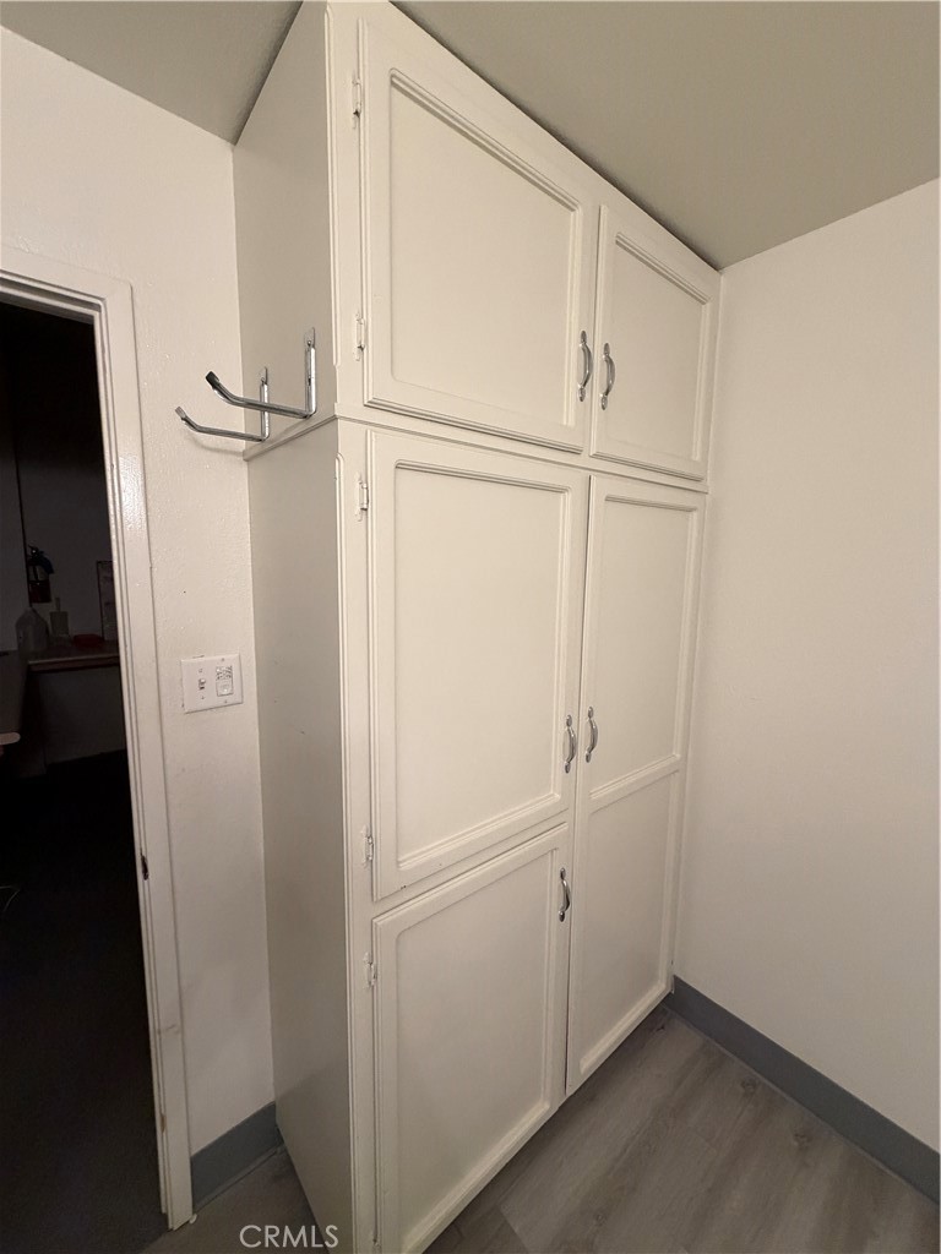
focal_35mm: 14
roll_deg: -1.6
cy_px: 627
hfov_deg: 85.7
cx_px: 470
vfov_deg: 102.1
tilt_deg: -6.6
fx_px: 507
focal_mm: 2.22
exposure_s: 1/60
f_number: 2.2
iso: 400
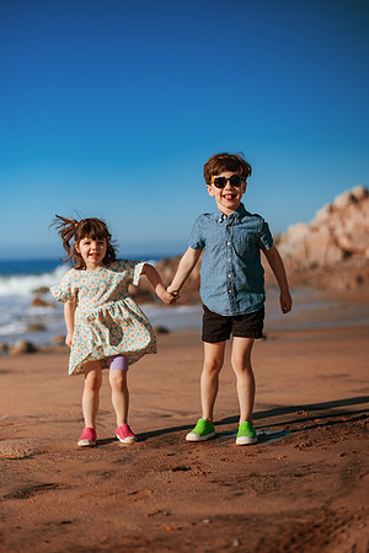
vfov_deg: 34.5
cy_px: 276
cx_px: 184
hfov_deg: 23.4
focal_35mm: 58
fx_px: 892
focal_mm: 58
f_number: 2
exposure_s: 1/8000
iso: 50
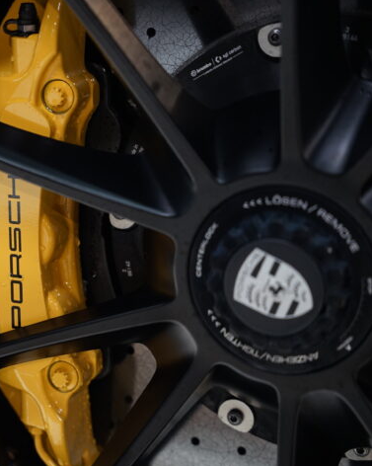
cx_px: 29
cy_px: 243
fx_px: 1474
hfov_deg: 14.2
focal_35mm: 107
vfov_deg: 18.0
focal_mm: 70
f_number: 2.8
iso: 1250
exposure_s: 1/80
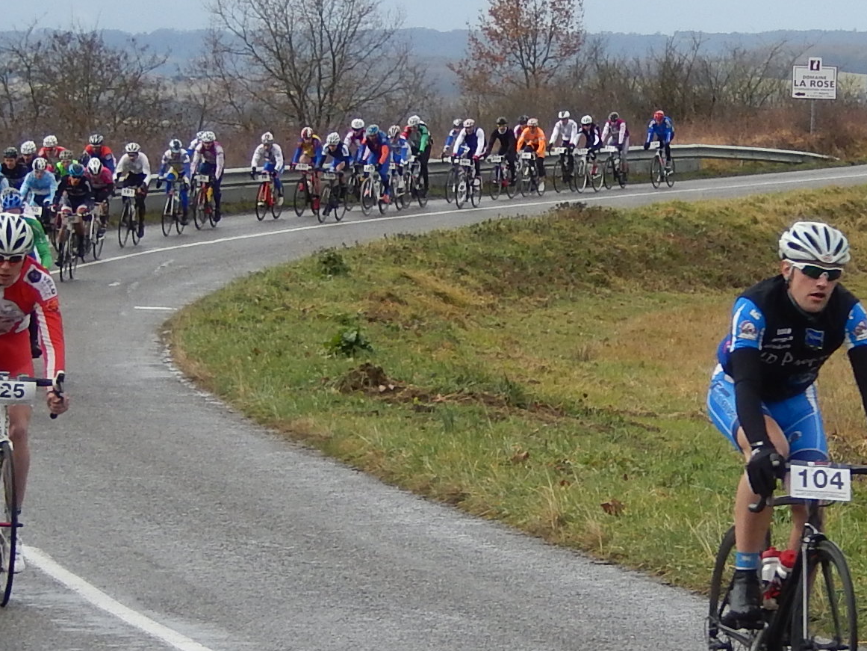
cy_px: 438
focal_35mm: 239
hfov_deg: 8.3
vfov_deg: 6.2
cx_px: 608
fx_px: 5987
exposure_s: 1/500
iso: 125
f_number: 5.1
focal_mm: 15.2
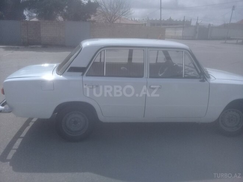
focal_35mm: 31
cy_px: 91
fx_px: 218
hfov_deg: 58.4
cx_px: 122
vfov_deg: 45.4
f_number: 2.2
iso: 50
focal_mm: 3.3
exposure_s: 1/2242
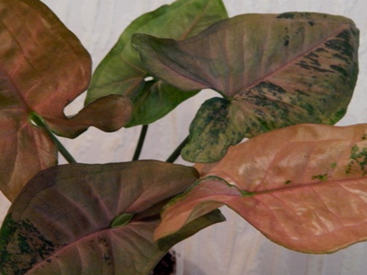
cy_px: 132
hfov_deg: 33.8
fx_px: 604
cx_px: 160
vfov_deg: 25.6
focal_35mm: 57
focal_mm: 6.1
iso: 400
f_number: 3.3
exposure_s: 1/25
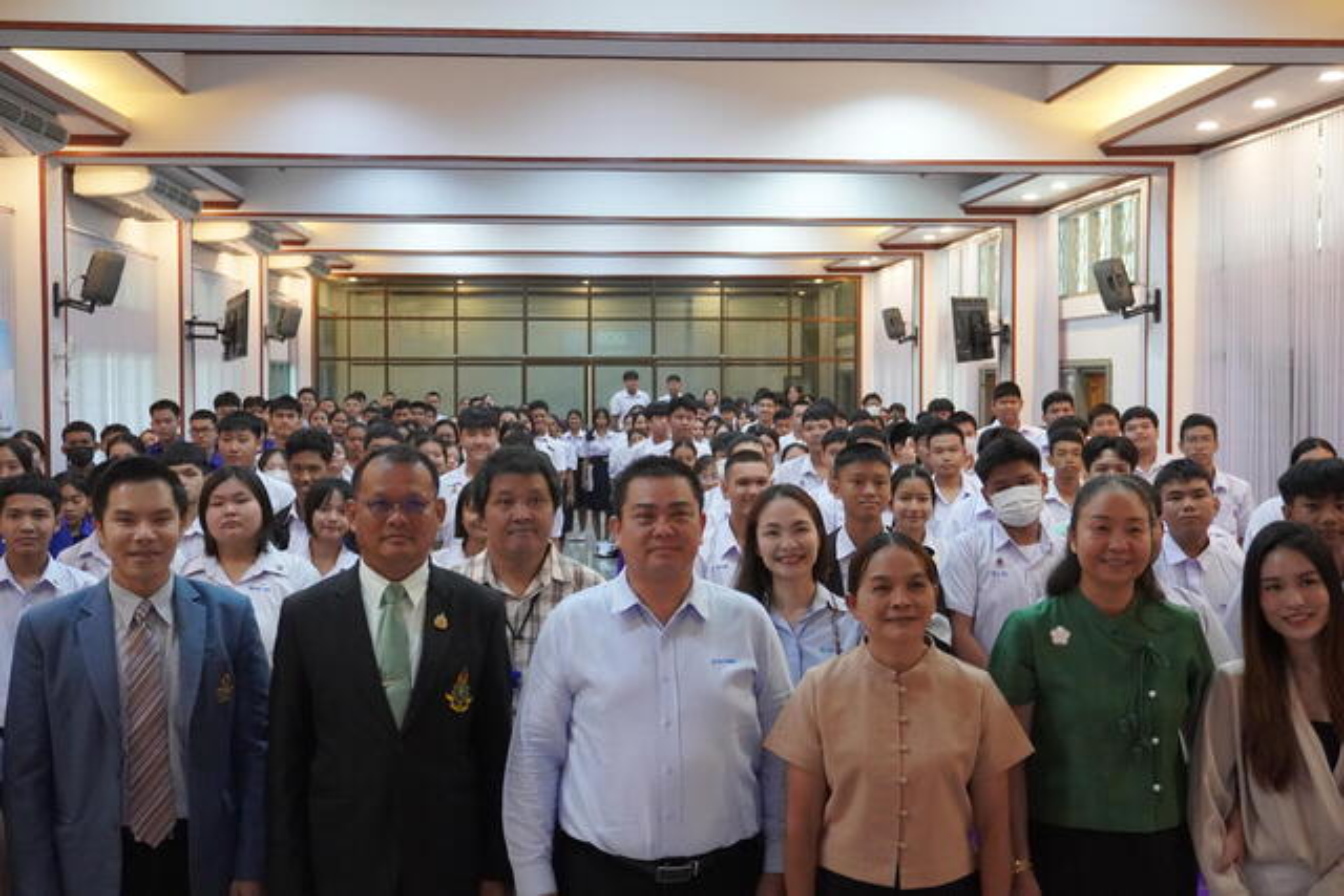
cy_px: 448
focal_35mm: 40
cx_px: 672
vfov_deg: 33.0
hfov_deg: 47.9
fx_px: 1512
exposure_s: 1/160
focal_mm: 27
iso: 4000
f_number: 4.5
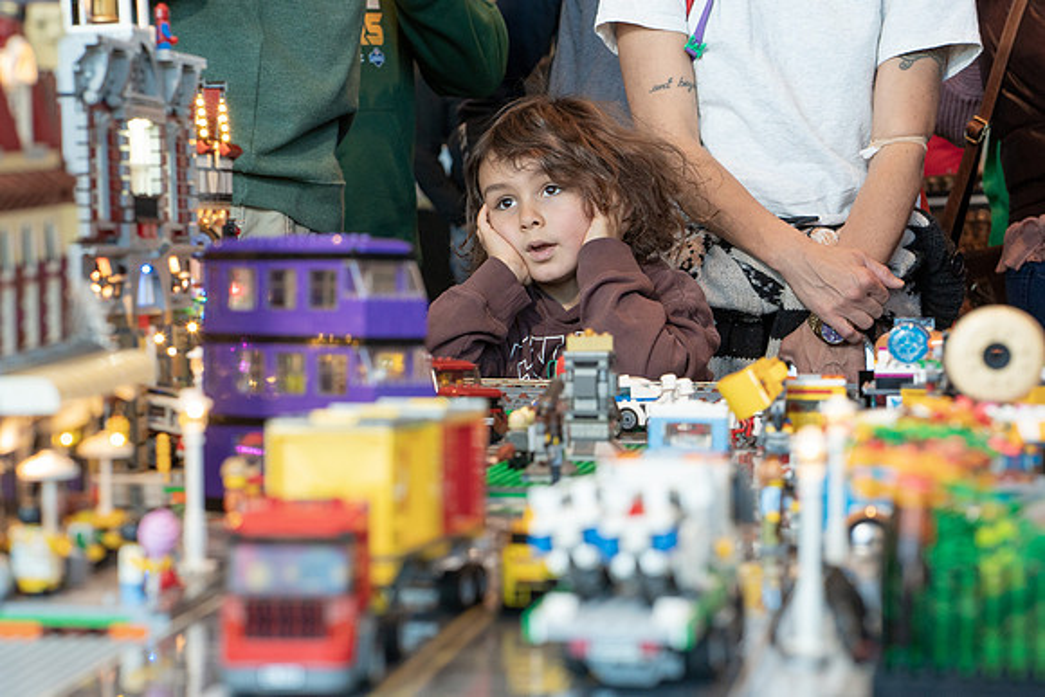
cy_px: 364
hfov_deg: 21.2
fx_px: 2785
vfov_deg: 14.3
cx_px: 458
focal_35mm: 96
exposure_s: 1/100
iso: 2000
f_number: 8
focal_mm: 85
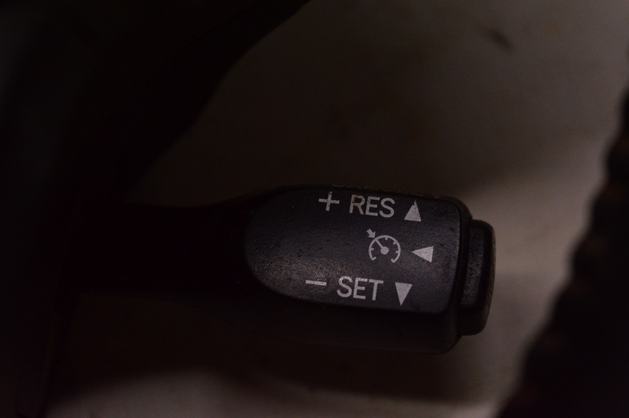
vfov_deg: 18.2
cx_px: 314
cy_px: 209
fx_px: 1309
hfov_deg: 27.0
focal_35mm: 75
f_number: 5.6
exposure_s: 1/400
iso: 1600
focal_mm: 50
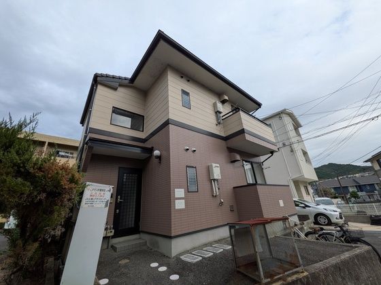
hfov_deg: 102.1
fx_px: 154
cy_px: 142
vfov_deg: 85.7
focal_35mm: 14
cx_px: 190
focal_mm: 1.85
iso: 53
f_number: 2.2
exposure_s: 1/809
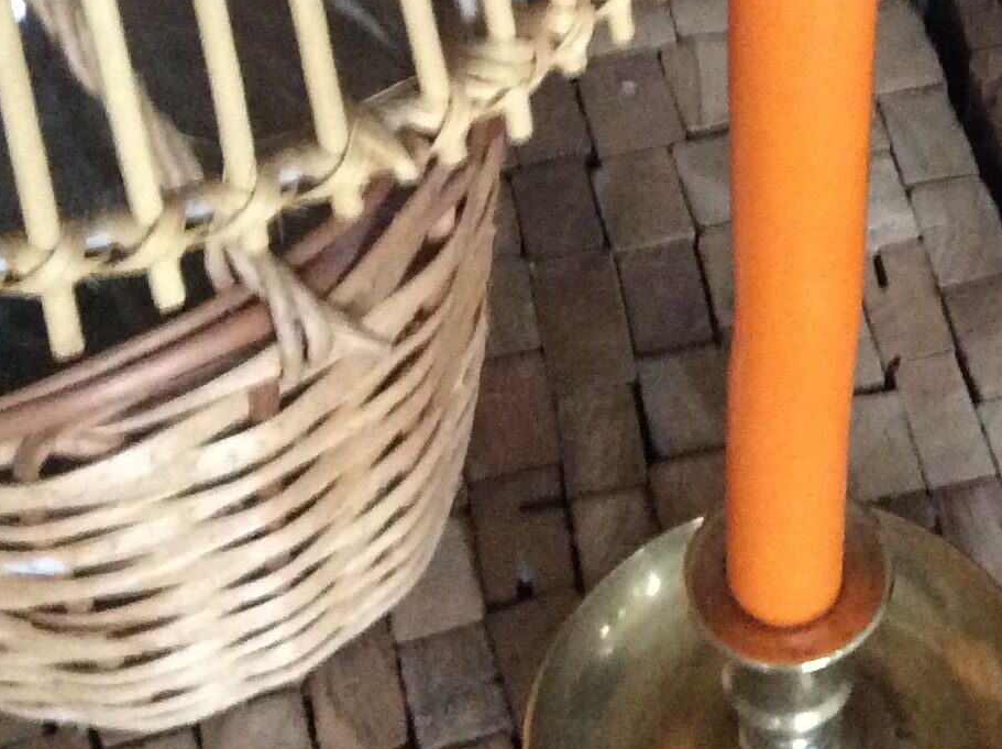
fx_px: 2631
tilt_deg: -48.5
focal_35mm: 91
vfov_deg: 15.9
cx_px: 1022
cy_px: 33
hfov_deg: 20.8
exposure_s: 1/17
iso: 320
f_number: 2.4
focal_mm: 3.3
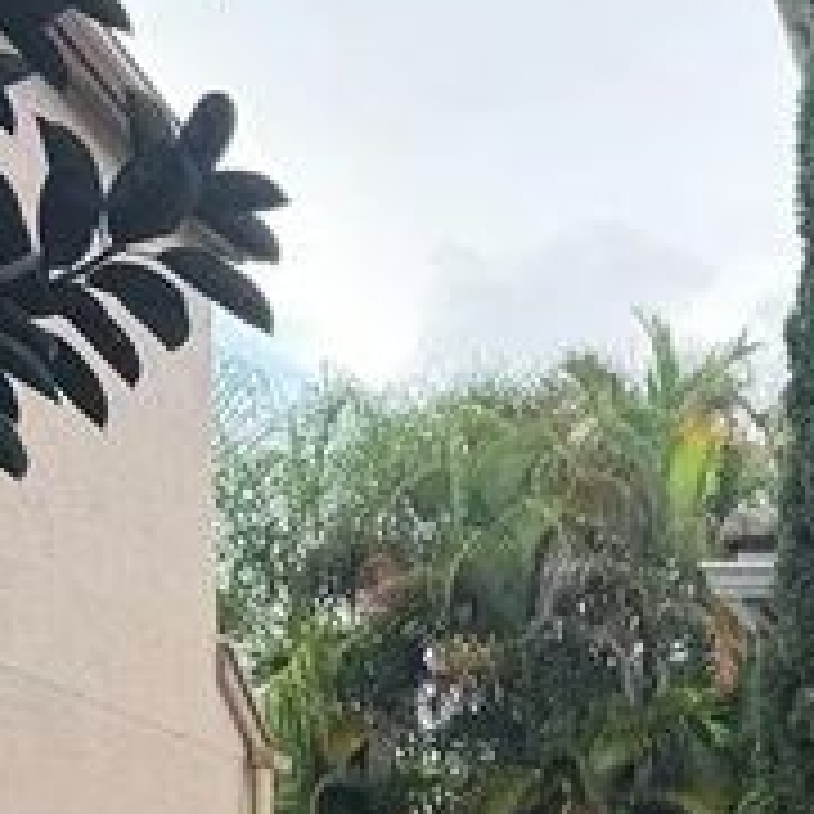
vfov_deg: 16.4
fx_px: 2660
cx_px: 1133
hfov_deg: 16.2
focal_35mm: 100
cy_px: 1068
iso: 80
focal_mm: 6.76
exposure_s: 1/284
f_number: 1.78
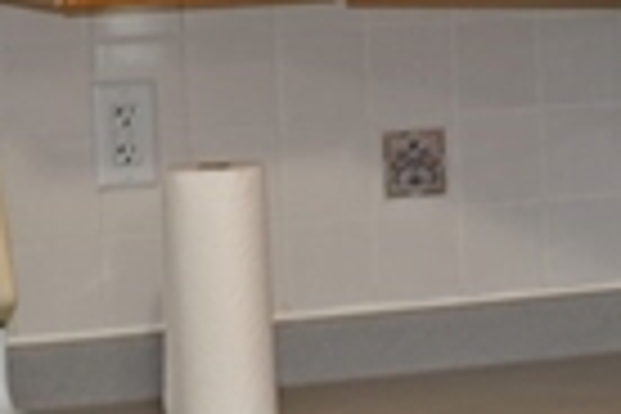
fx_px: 3846
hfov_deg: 9.1
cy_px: 524
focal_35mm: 223
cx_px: 810
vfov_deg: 6.1
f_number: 4
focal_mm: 30
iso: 360
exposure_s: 1/60
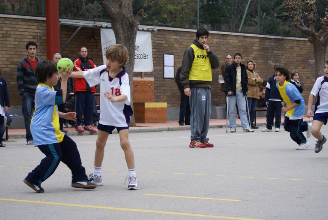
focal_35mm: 118
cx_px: 167
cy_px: 108
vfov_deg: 11.7
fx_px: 1072
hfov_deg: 17.4
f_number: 4.5
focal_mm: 75
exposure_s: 1/250
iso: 250
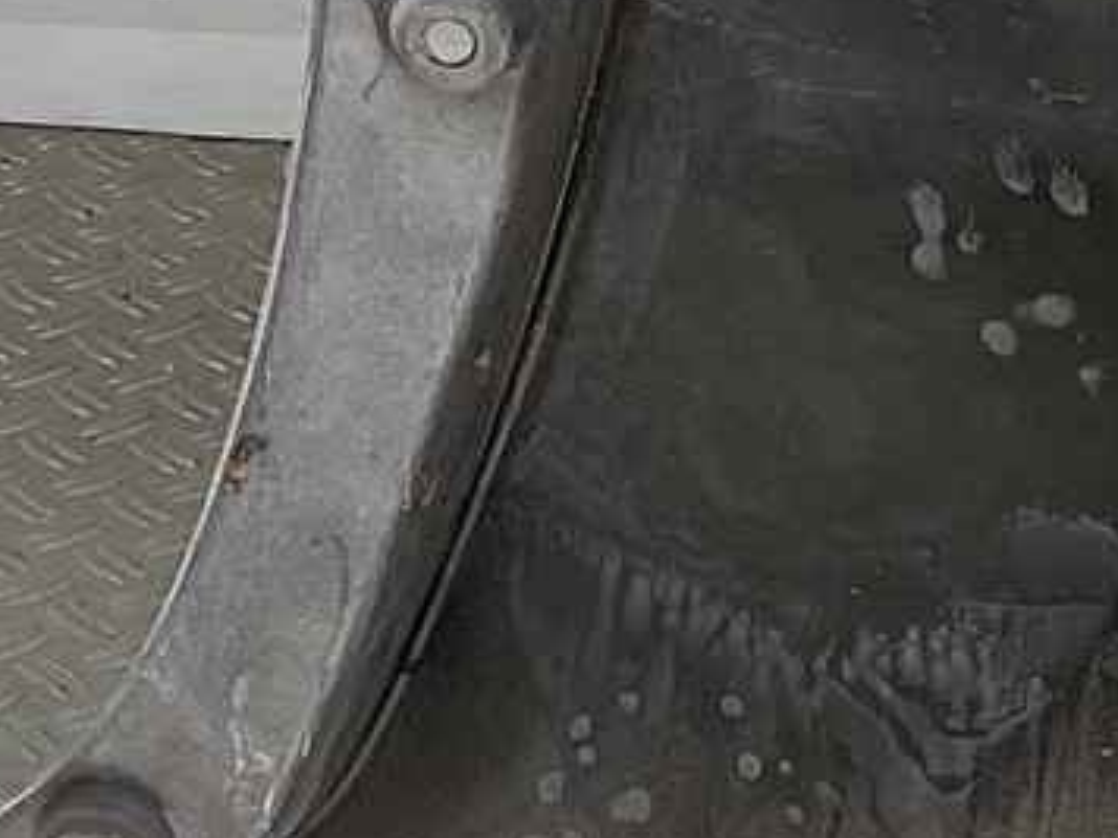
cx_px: 97
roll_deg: +3.4
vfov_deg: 8.5
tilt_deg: -41.2
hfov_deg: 12.0
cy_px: 1824
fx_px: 5297
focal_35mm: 164
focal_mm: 3
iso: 16
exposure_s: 1/446
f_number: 1.8
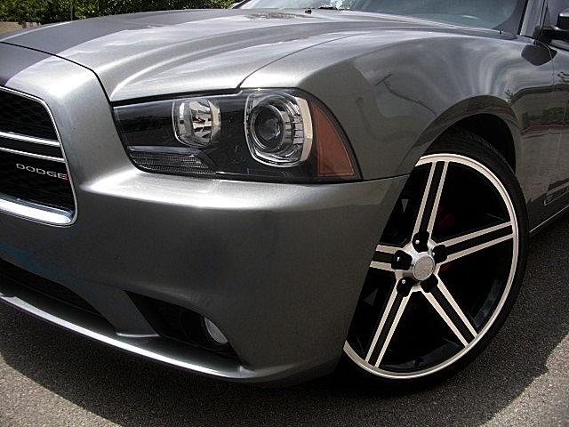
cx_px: 284
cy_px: 214
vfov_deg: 39.7
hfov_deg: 51.4
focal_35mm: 36
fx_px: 592
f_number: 2.8
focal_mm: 6.3
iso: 50
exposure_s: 1/800
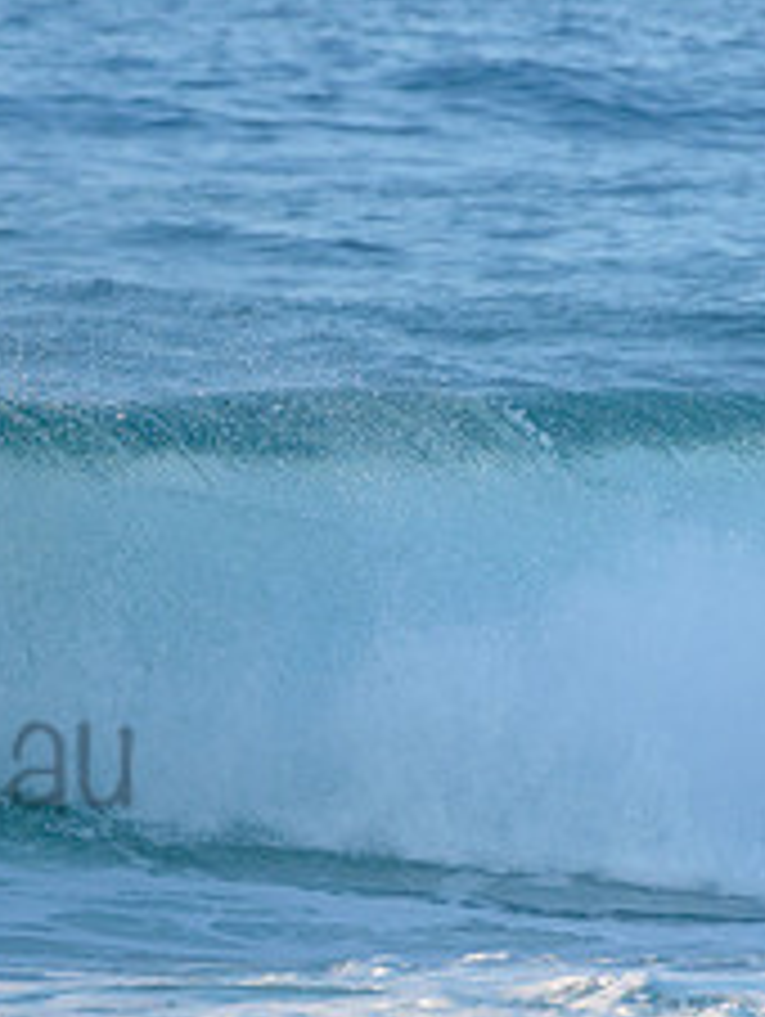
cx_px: -342
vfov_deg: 1.6
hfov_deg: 1.2
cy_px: 704
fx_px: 36234
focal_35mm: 1232
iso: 500
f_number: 5.6
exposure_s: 1/2000
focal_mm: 500
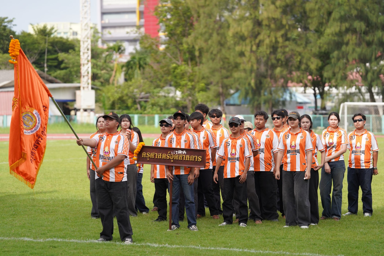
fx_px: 1365
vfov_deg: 10.7
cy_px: 128
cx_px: 192
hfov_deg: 16.0
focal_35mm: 128
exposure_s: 1/4000
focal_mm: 128
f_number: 2.8
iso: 500
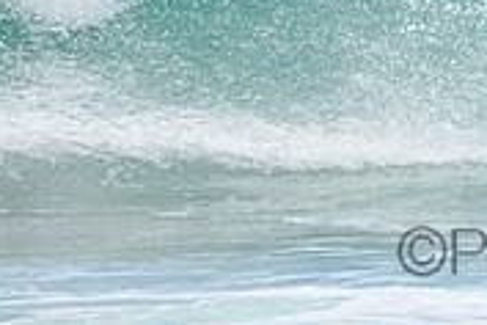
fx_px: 35508
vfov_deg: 0.5
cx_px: 611
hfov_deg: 0.8
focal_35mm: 2625
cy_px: -205
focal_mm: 800
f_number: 11
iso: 1800
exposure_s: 1/3200
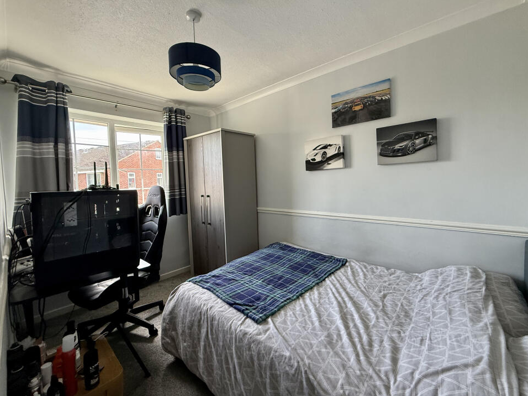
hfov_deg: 98.1
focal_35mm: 15
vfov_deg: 81.7
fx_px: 229
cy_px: 189
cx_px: 273
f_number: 2.2
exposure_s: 1/99
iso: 250
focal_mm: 2.22
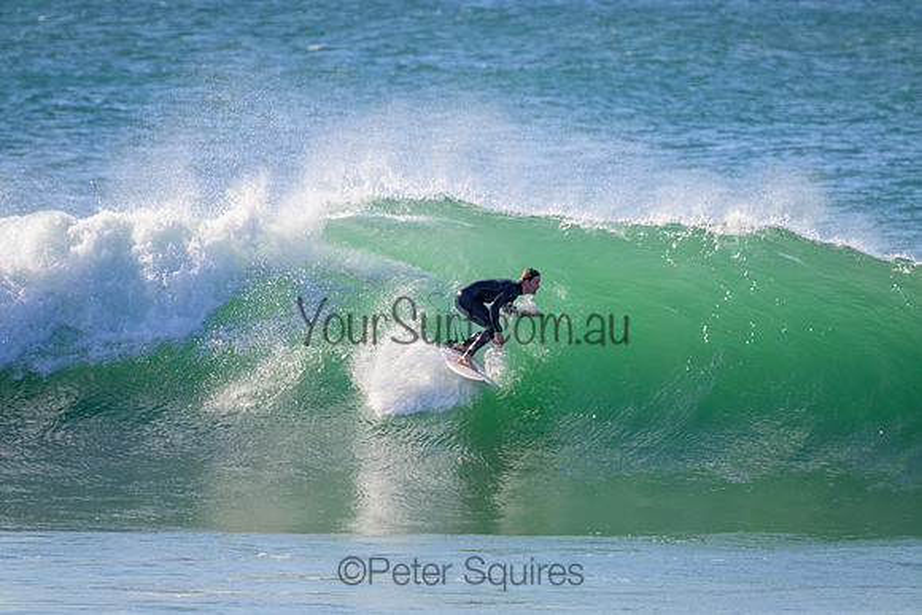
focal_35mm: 800
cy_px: 308
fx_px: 20493
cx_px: 461
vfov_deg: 1.7
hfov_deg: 2.6
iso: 1600
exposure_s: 1/2000
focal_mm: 800
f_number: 11
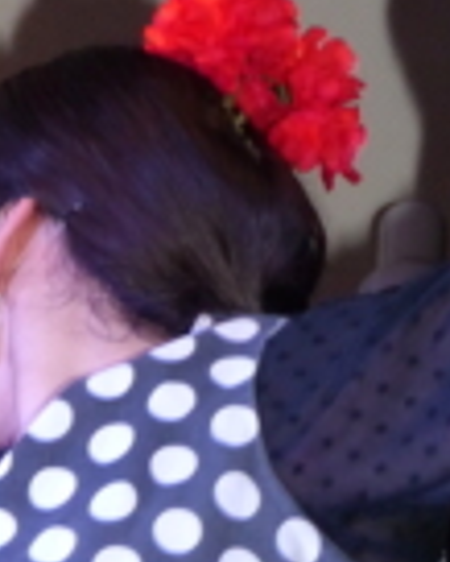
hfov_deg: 5.0
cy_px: 417
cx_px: 202
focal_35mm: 308
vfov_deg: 6.3
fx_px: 5122
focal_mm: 19.2
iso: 400
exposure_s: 1/60
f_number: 2.8
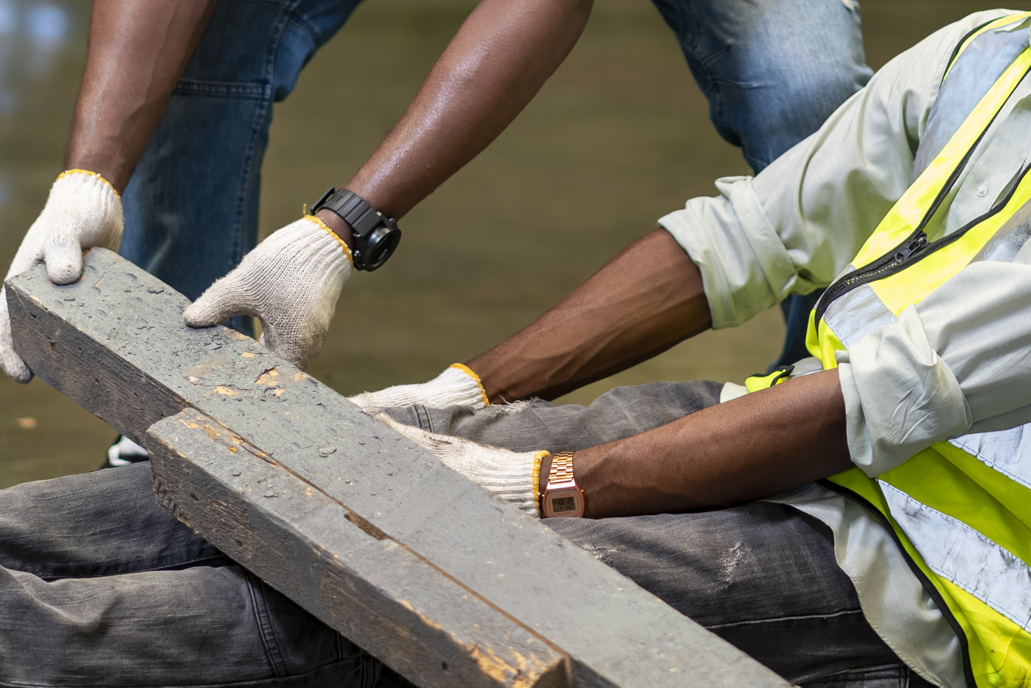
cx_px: 630
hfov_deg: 10.5
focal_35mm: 195
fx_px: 5585
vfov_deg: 7.0
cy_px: -34
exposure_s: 1/200
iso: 640
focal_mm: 85
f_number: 1.8
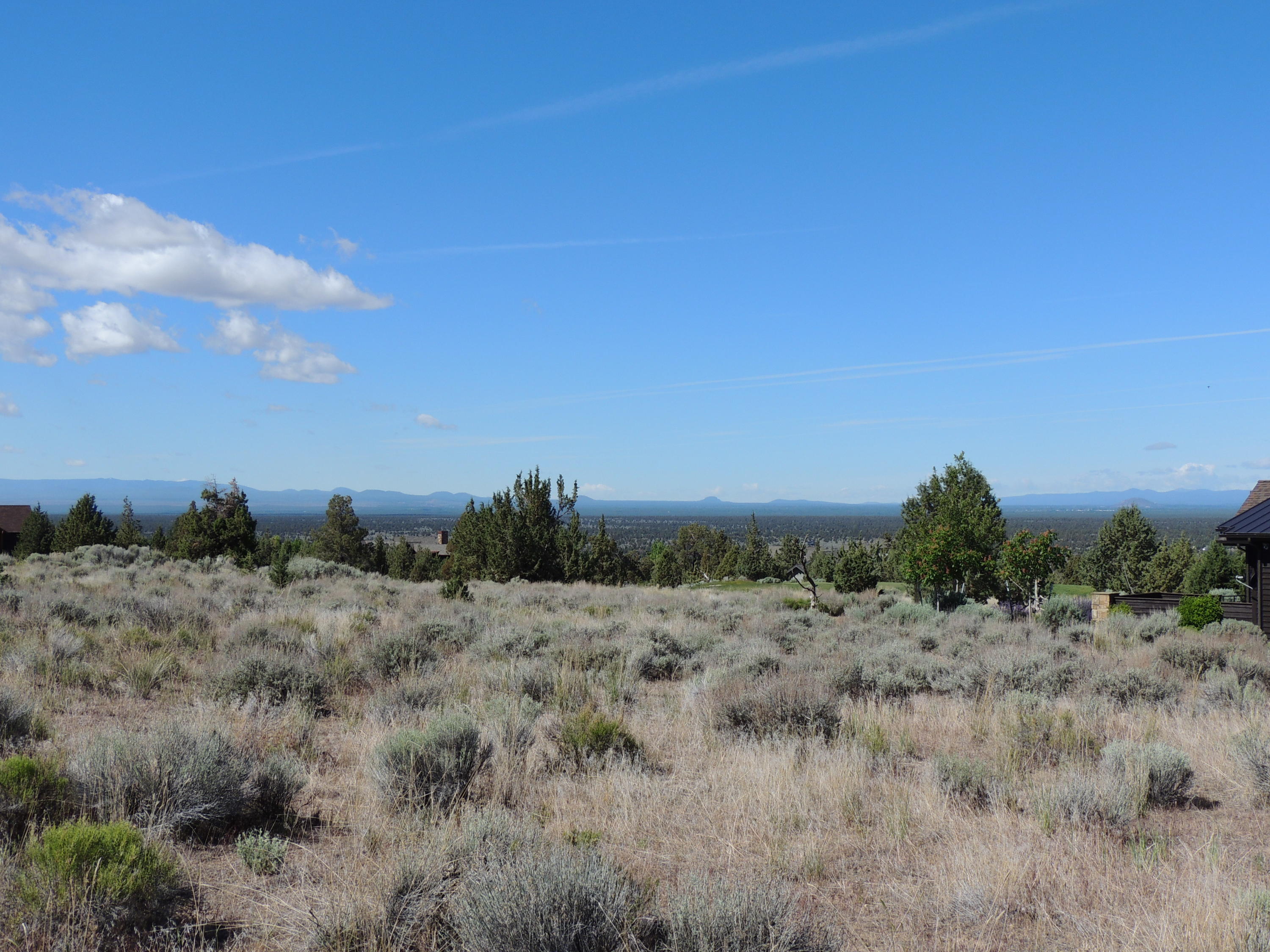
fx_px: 1468
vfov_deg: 36.0
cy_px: 476
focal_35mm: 40
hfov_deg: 46.8
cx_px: 635
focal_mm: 7.1
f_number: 3.7
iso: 100
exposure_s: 1/1250
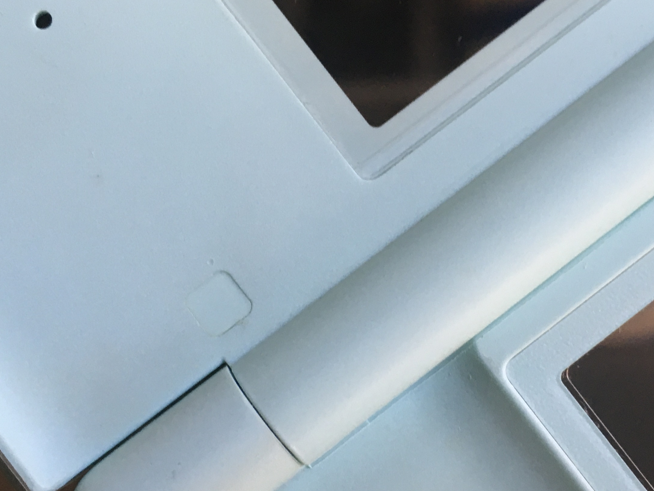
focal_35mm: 54
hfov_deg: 35.4
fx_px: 1020
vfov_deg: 27.0
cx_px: 404
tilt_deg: -86.1
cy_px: 299
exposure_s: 1/33
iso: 100
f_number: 2.2
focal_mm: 4.15
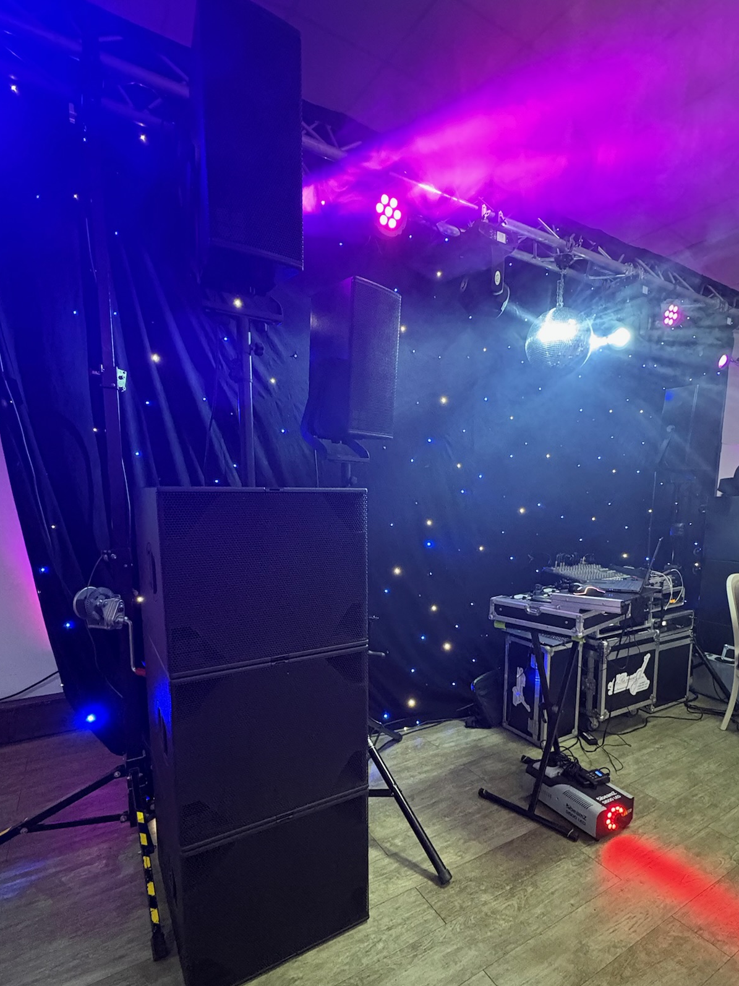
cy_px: 564
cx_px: 408
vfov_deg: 87.2
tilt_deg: -6.7
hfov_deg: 71.4
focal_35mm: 18
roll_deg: -0.8
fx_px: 512
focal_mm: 2.22
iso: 1000
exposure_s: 1/33
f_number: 2.2
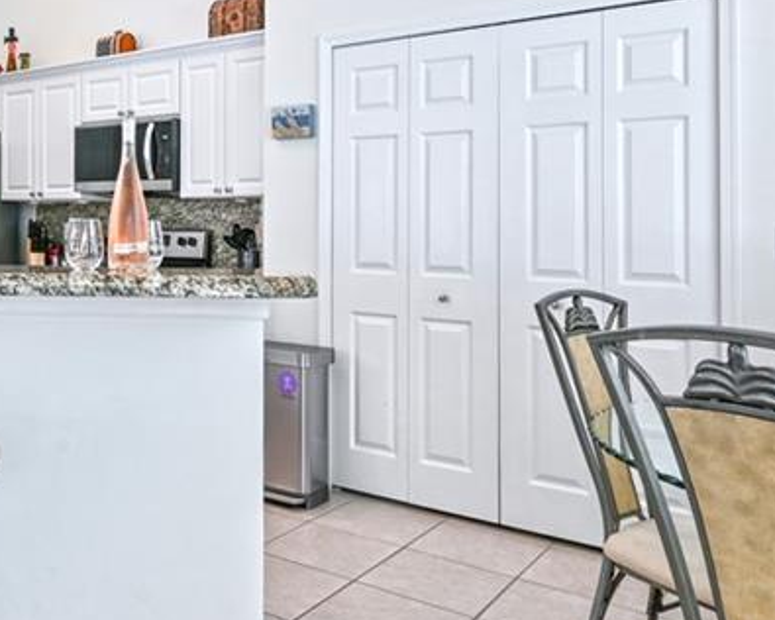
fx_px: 780
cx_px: 161
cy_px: 215
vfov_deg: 42.9
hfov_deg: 49.9
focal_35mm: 34
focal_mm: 14
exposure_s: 1/5
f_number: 11
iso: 125
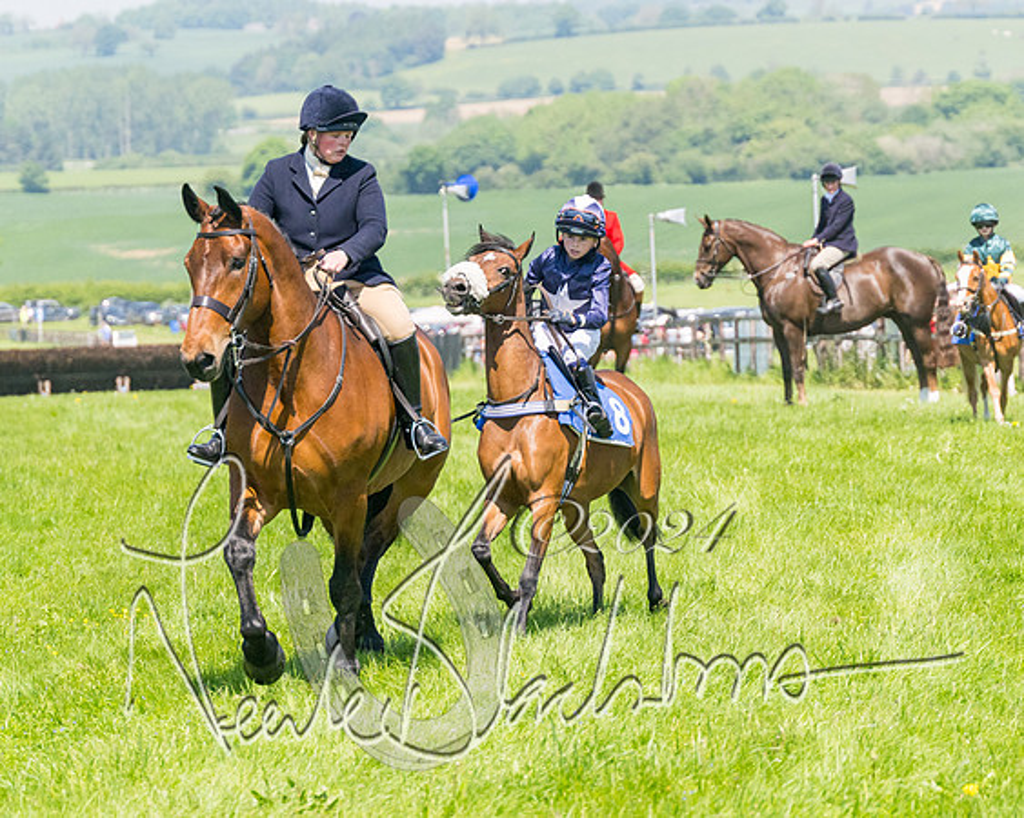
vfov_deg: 7.0
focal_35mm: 220
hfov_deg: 8.8
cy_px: 422
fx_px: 6663
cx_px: 547
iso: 400
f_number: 4
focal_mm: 120
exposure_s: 1/6400
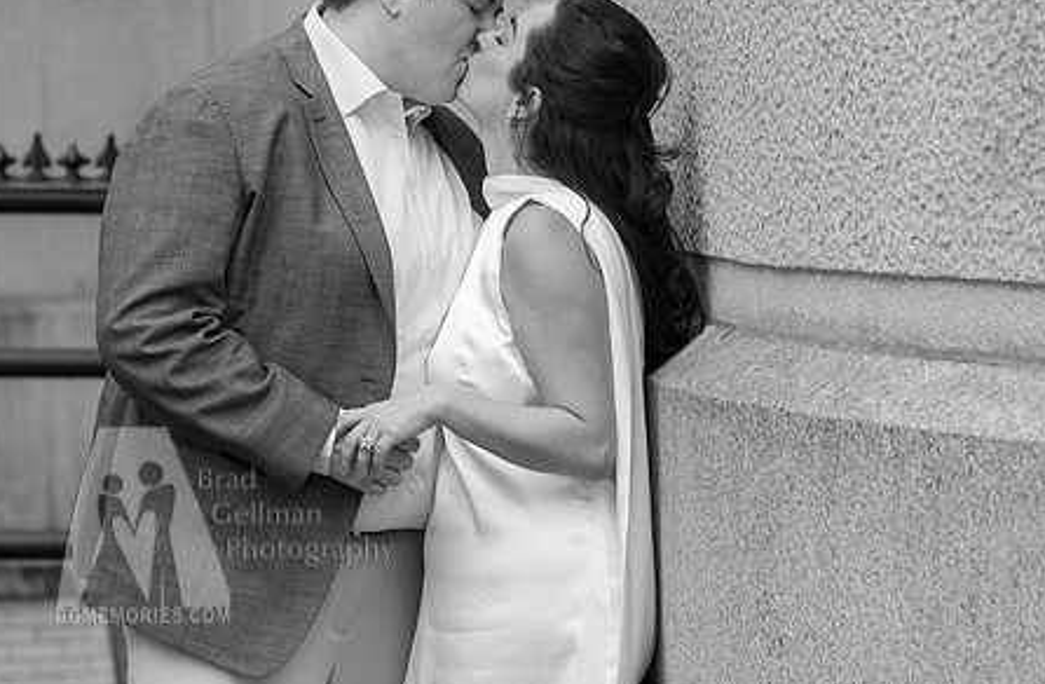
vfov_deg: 8.2
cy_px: 178
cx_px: 500
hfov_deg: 12.4
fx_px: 4792
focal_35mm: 166
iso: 800
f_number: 5
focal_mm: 112
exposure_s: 1/320
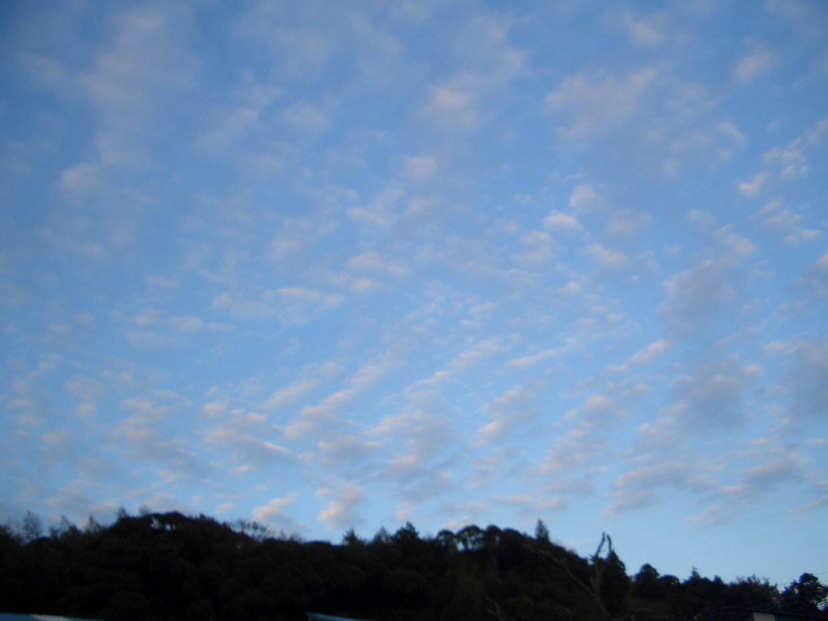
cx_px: 414
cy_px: 310
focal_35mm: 35
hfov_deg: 52.6
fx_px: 837
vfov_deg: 40.7
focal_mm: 5.8
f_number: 2.6
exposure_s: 1/250
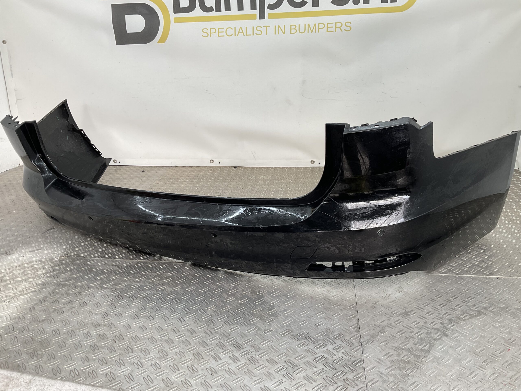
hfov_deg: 61.7
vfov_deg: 48.2
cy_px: 196
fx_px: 436
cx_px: 260
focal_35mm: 29
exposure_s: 1/120
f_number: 1.8
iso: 20
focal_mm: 3
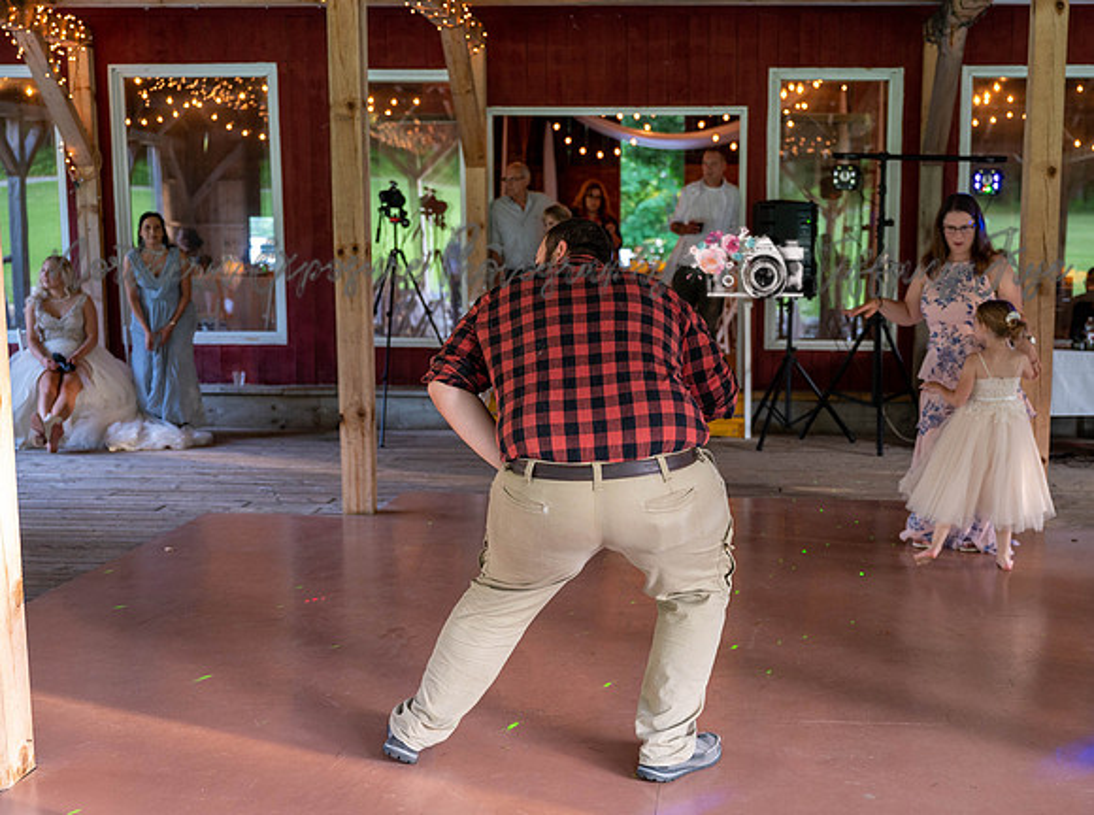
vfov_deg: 32.9
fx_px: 1378
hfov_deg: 43.1
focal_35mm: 44
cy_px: 447
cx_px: 648
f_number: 2.8
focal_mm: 37
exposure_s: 1/125
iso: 1100
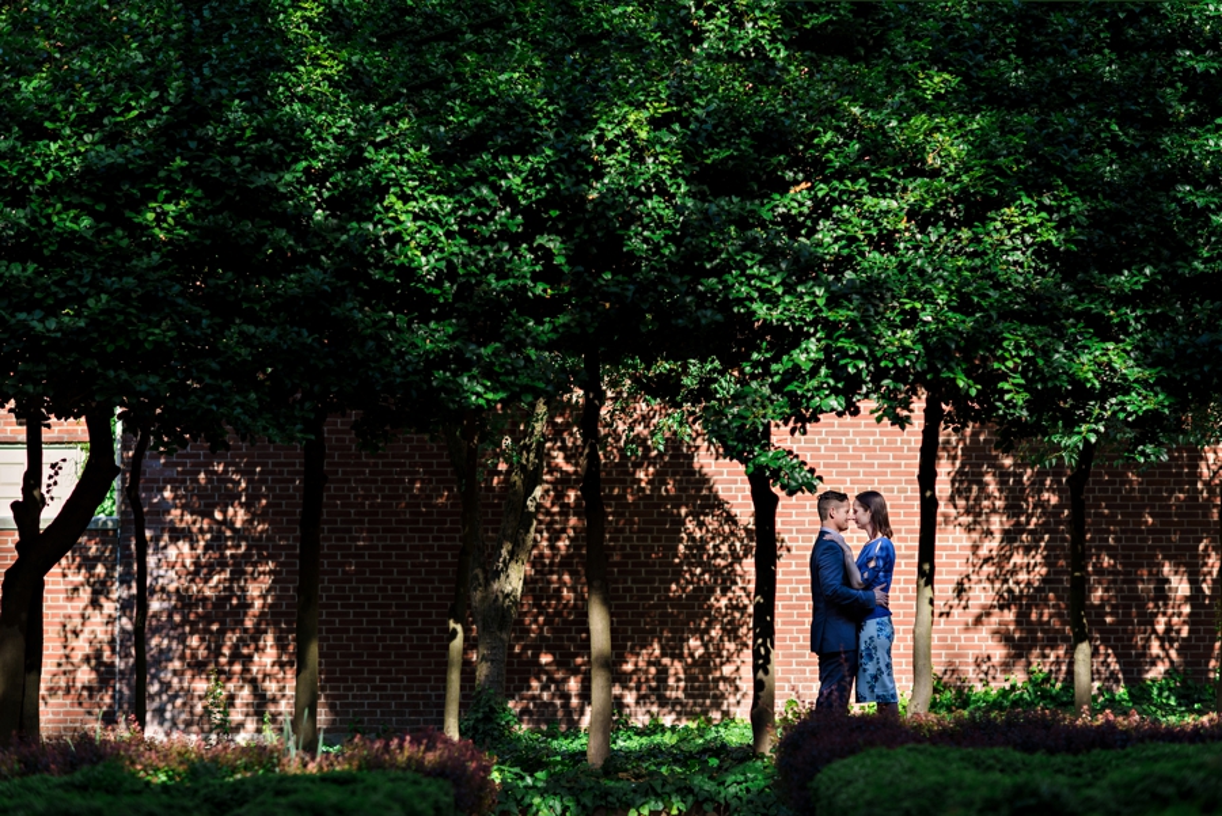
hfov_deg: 23.9
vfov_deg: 16.1
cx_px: 611
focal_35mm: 85
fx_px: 2887
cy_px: 408
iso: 100
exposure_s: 1/1250
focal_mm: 85
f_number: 2.8
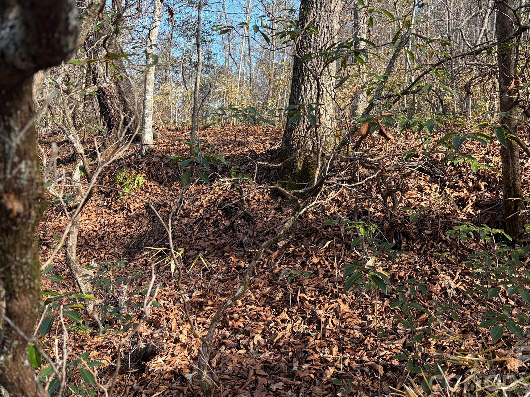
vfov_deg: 45.3
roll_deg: -2.4
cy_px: 170
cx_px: 299
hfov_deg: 58.2
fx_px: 475
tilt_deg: -1.6
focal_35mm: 31
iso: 50
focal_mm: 5.96
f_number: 1.6
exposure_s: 1/354
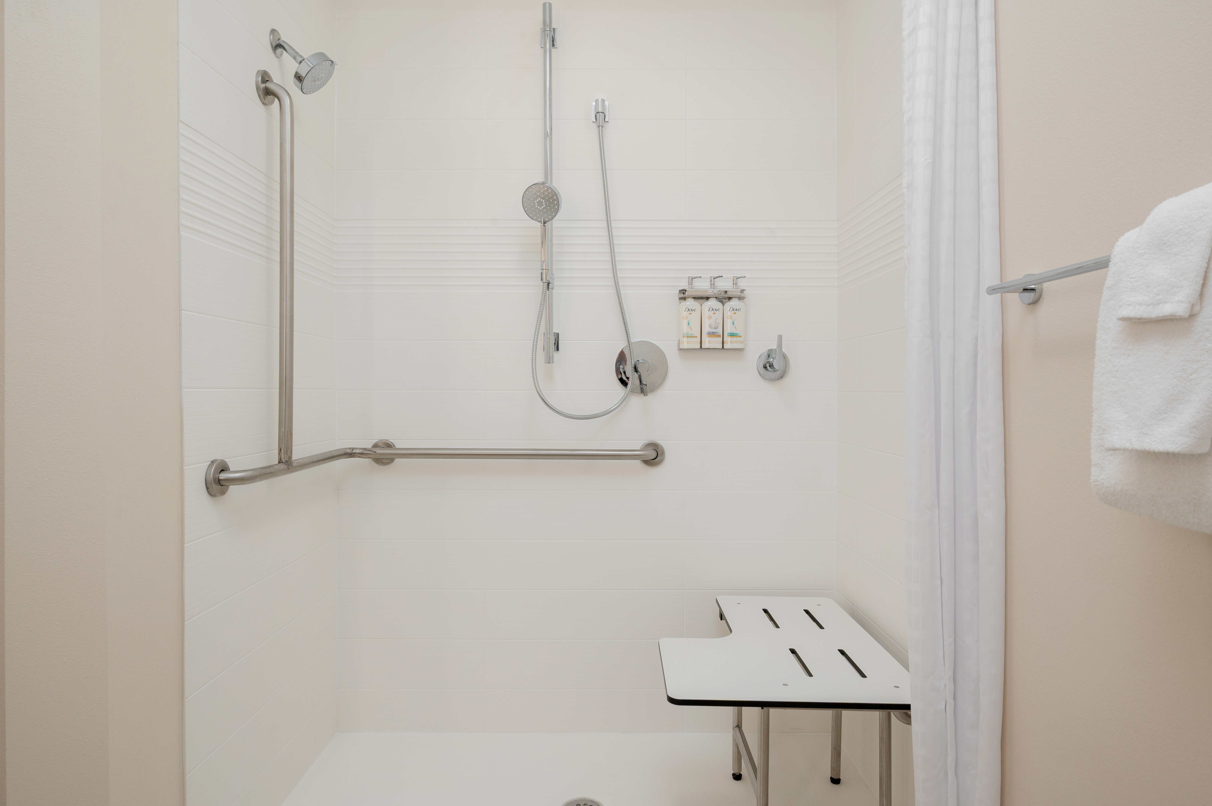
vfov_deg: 61.9
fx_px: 673
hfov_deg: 84.0
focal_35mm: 20
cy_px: 403
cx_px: 606
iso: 640
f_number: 10
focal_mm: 20
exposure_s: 1/200
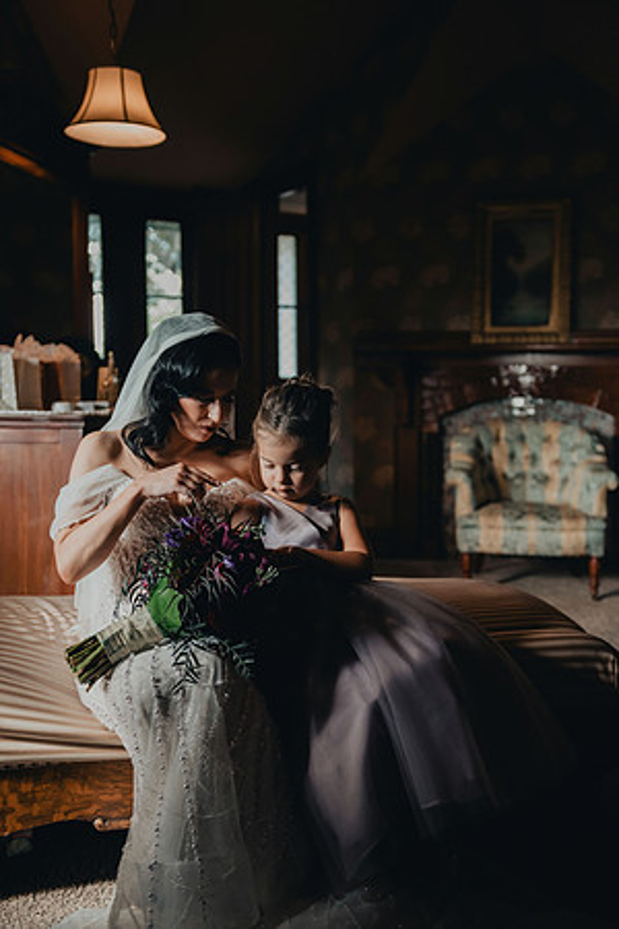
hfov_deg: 31.9
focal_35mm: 42
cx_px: 310
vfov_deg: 46.4
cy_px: 464
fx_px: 1083
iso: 1250
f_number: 2.8
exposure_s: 1/320
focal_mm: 42
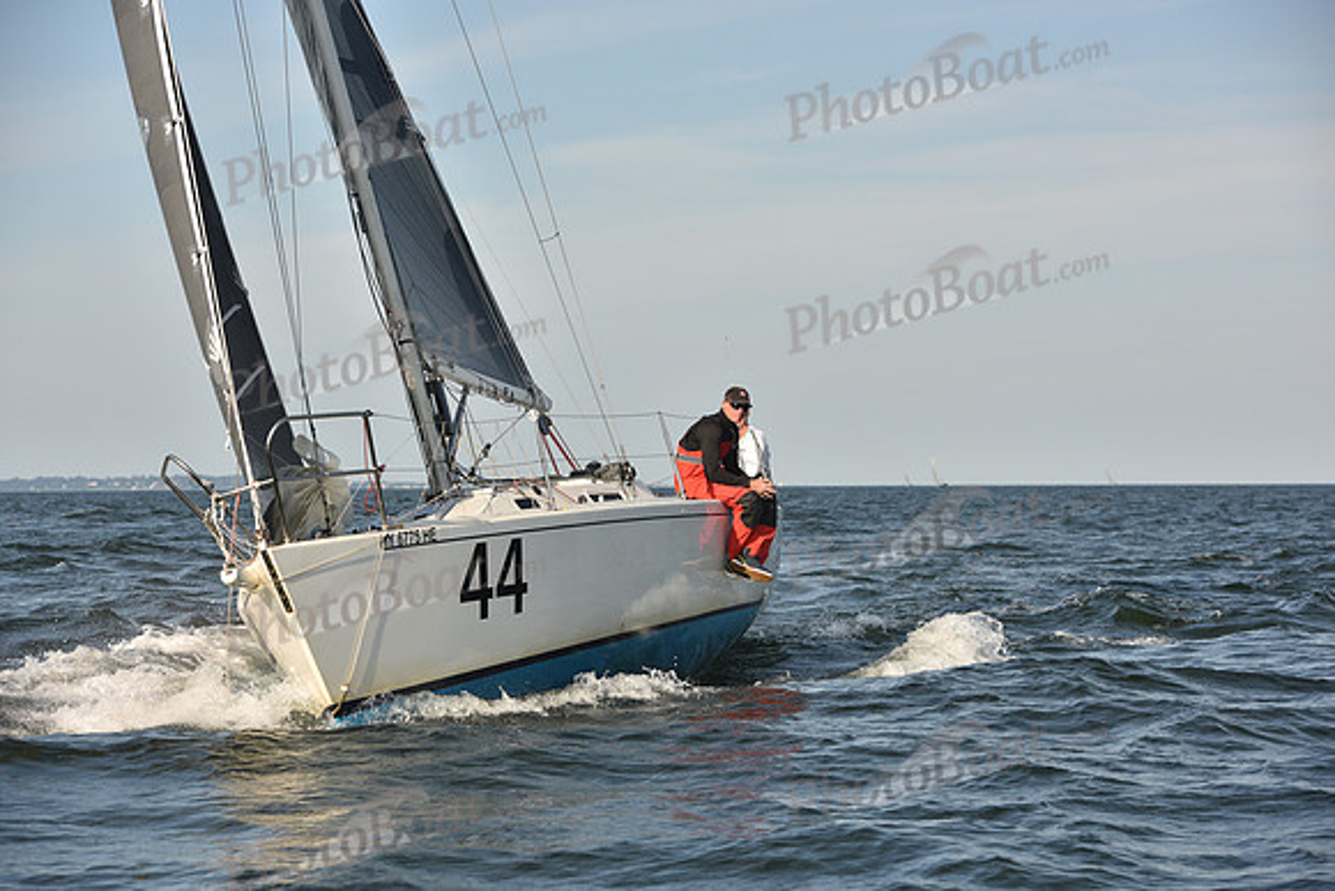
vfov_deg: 14.0
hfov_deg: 20.8
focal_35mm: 98
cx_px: 668
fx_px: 3635
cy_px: 446
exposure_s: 1/640
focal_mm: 98
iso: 250
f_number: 5.6
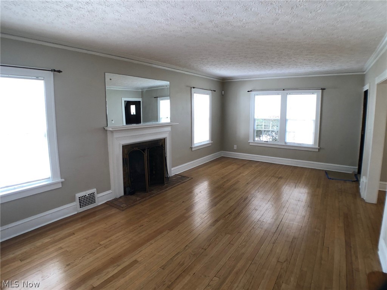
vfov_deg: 49.7
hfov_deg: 63.4
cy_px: 145
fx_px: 313
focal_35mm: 28
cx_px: 194
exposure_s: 1/60
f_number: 1.8
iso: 32
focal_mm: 3.99
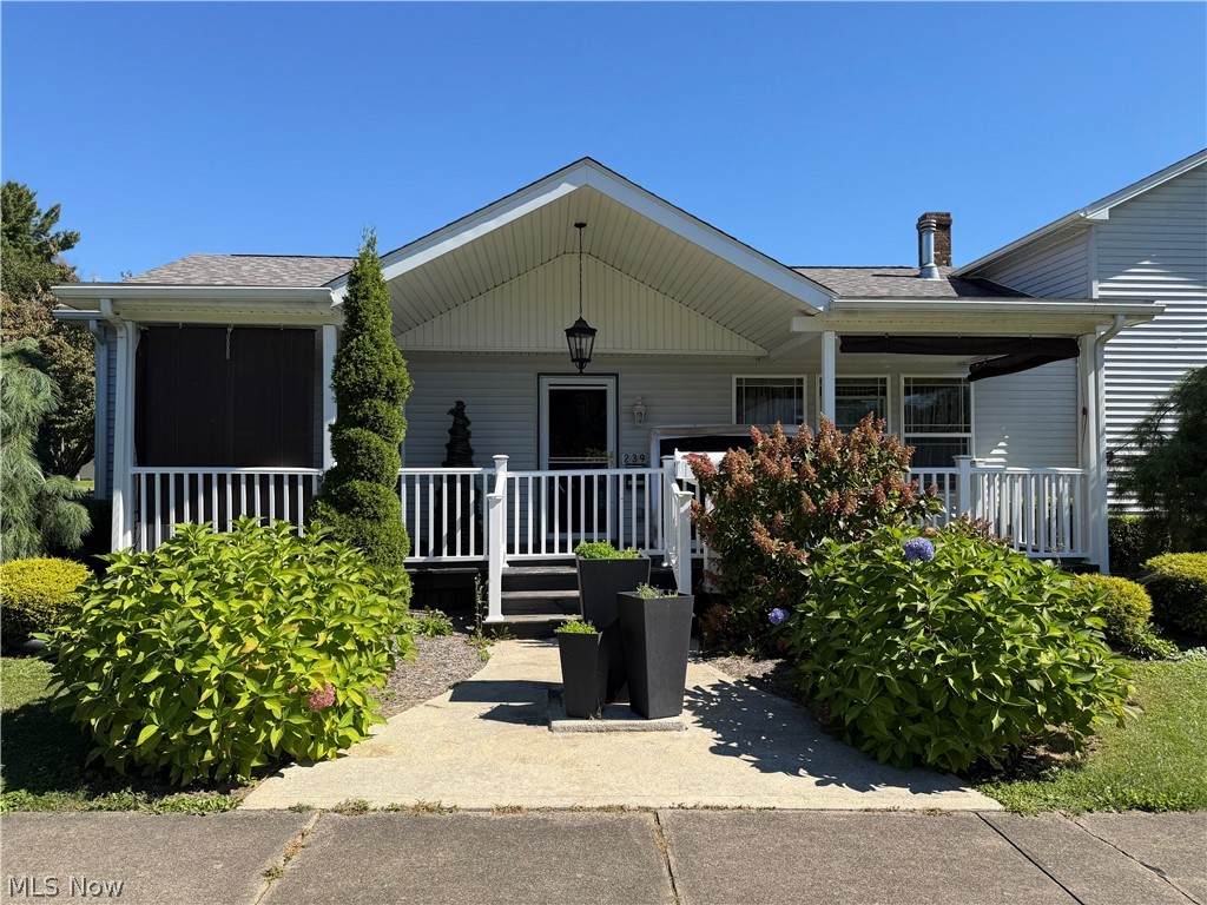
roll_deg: +0.3
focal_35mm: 24
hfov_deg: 71.6
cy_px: 452
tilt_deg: +1.9
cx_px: 604
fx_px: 837
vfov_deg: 56.8
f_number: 1.78
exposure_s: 1/2907
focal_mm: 6.76
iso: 80
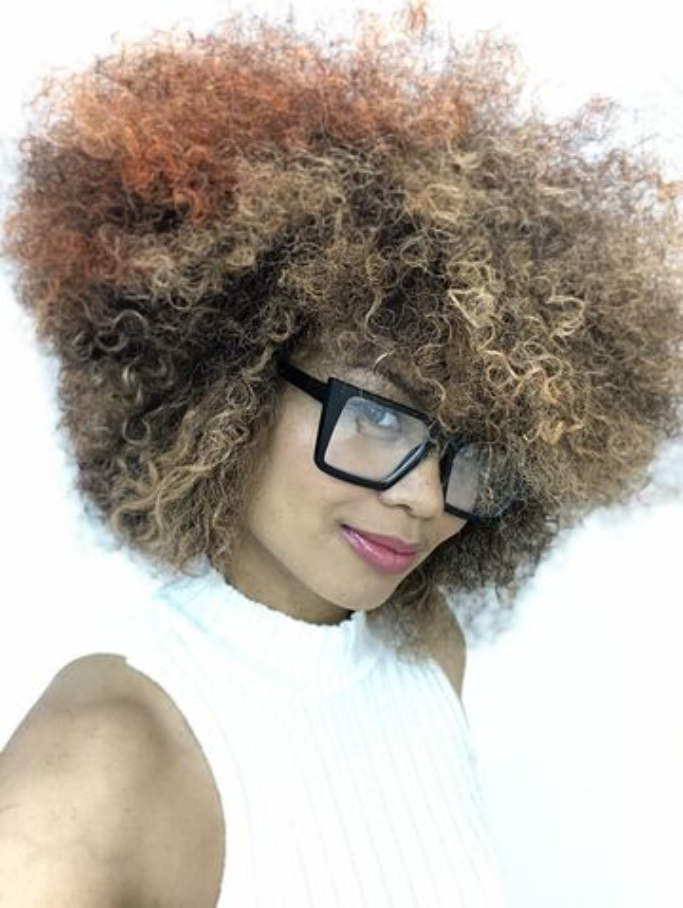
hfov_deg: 44.2
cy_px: 454
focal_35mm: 32
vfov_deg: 56.8
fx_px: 841
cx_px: 342
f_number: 2.2
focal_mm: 2.87
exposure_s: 1/30
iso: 125
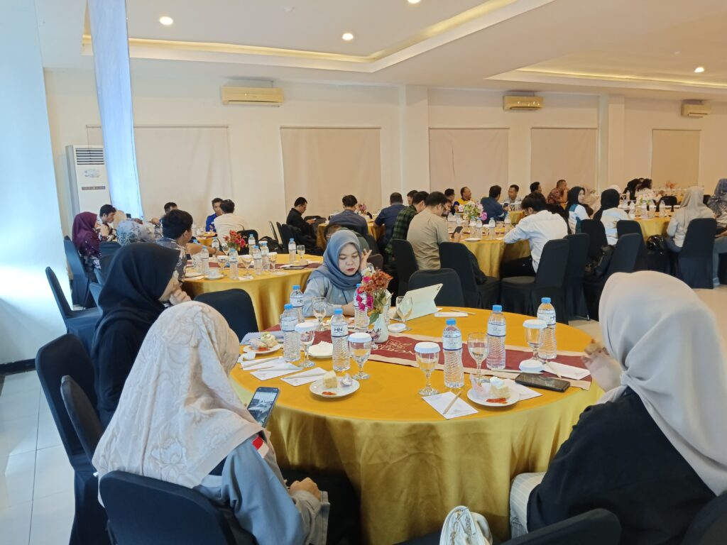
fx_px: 525
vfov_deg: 54.9
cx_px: 364
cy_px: 272
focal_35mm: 25
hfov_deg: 69.4
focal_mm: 4.84
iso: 1384
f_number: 1.79
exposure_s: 1/50
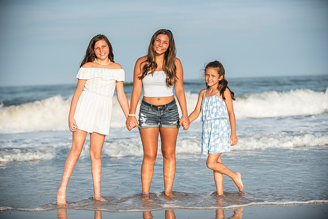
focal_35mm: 86
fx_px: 784
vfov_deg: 15.9
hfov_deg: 23.6
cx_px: 164
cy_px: 110
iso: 250
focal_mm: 86
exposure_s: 1/4000
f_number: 3.2
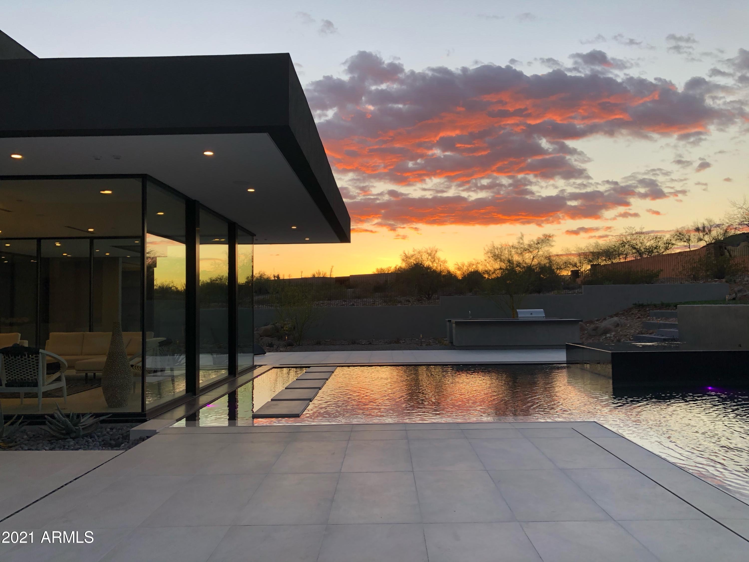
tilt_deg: +3.3
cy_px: 281
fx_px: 606
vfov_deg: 49.7
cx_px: 374
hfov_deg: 63.4
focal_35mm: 28
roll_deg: +1.4
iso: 32
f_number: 1.8
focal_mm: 4
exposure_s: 1/120
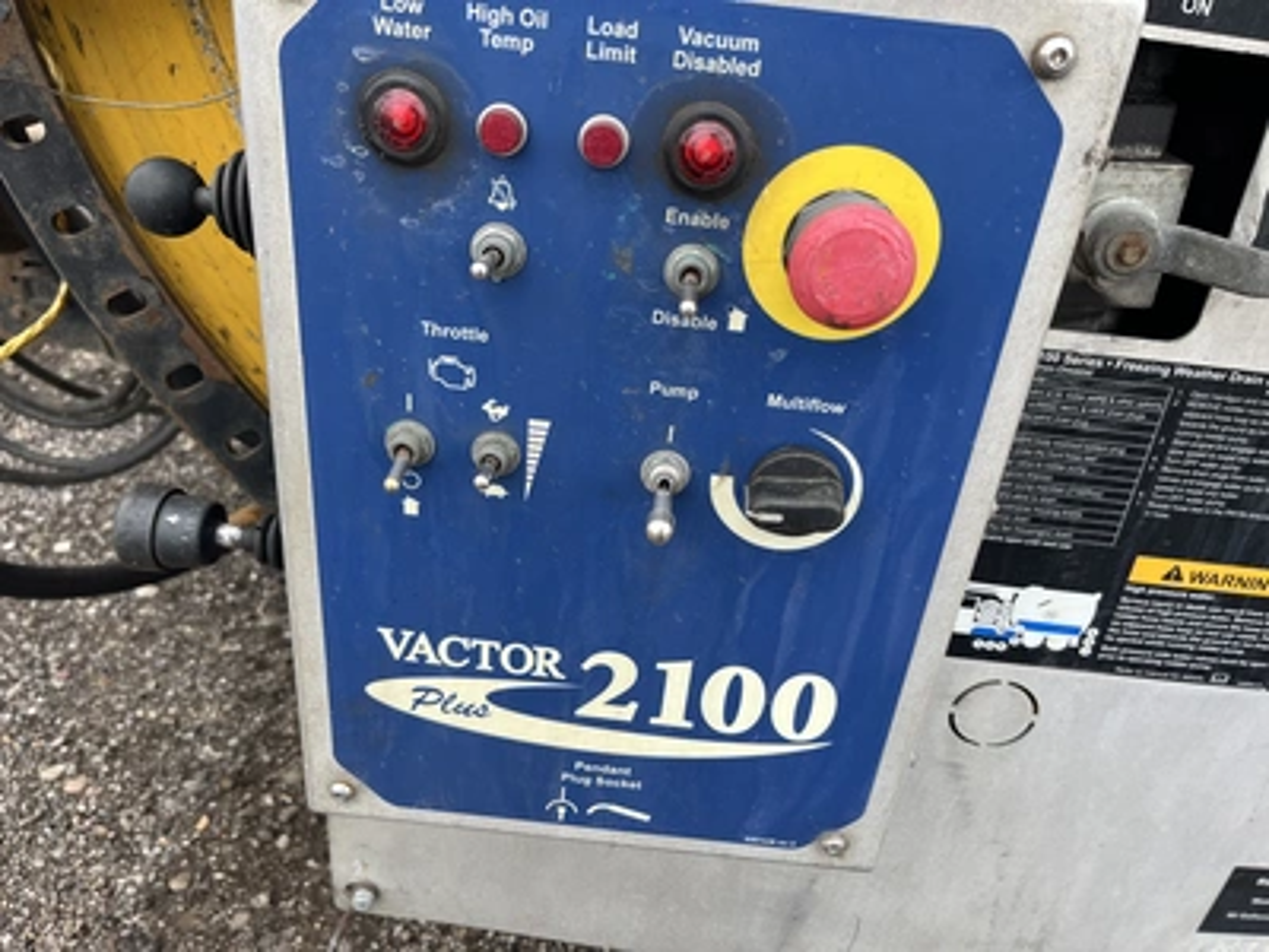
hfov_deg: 67.3
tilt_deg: -33.4
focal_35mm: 26
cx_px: 634
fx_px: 953
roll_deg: -8.8
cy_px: 476
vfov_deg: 53.1
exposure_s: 1/804
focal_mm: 5.1
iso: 50
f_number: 1.6
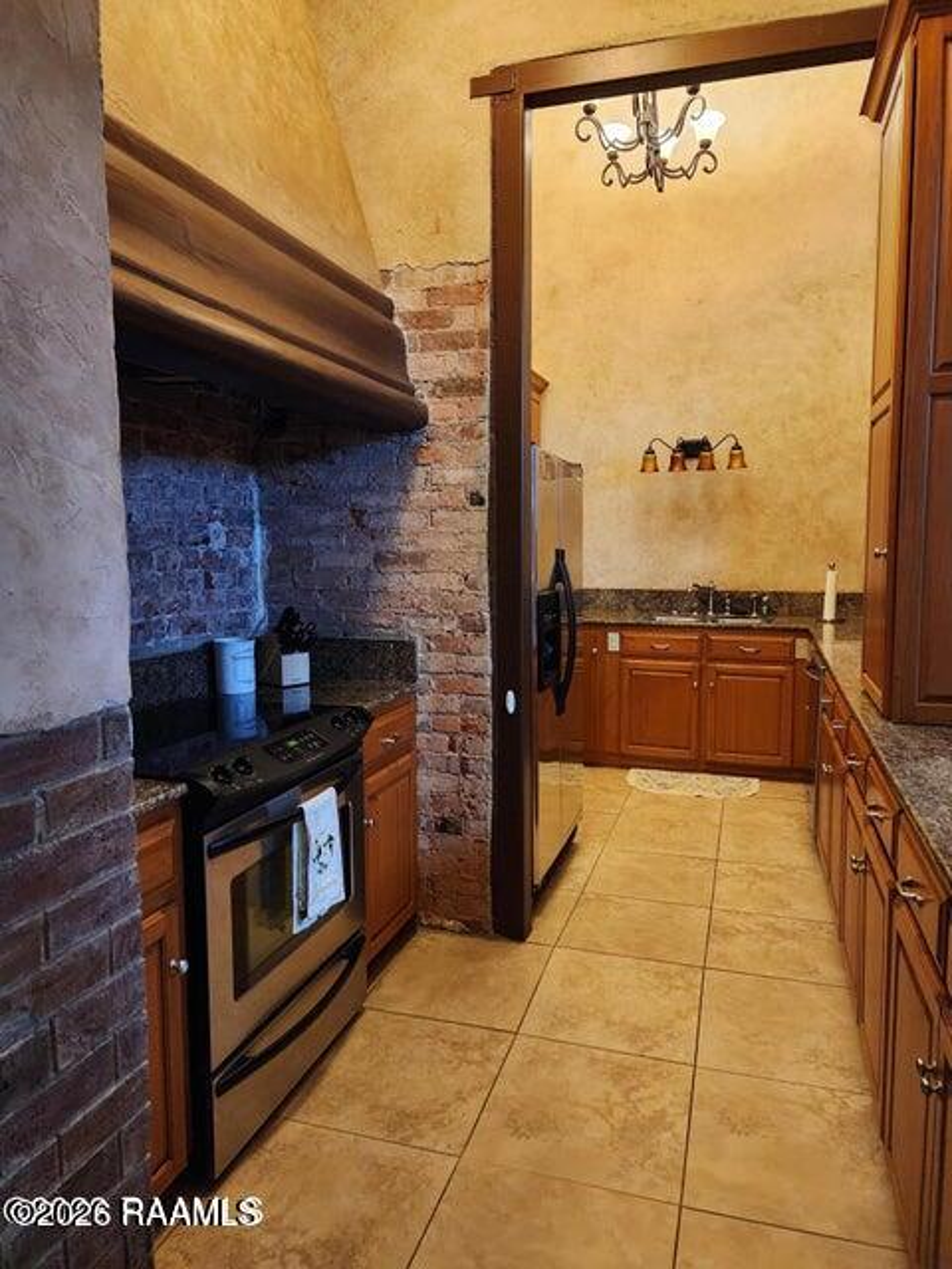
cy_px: 634
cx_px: 476
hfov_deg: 58.9
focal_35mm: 23
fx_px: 843
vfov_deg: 73.9
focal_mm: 6.4
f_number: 1.8
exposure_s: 1/120
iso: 1000
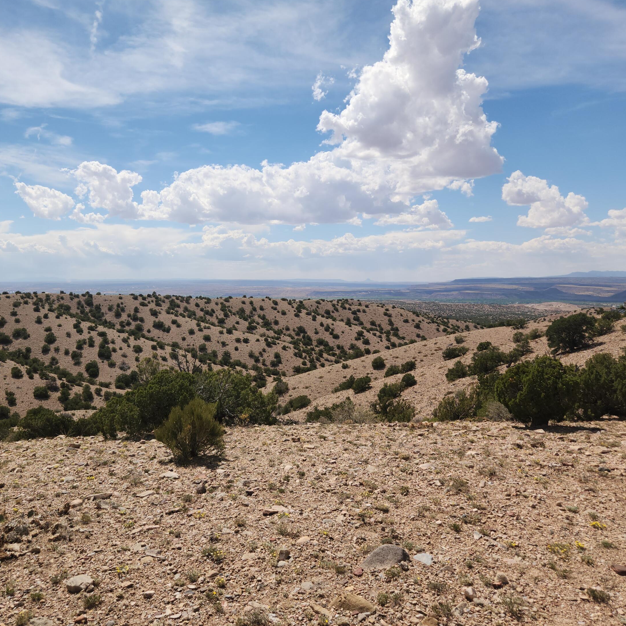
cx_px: 277
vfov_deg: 57.3
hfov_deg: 57.2
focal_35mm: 28
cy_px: 310
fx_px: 573
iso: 20
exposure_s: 1/2890
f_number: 1.8
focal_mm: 5.4
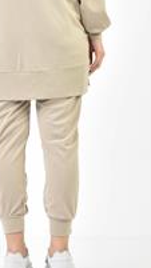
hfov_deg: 6.0
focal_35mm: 202
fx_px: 1438
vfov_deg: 10.6
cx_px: 19
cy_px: 1
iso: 100
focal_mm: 86
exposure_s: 1/160
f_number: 6.3
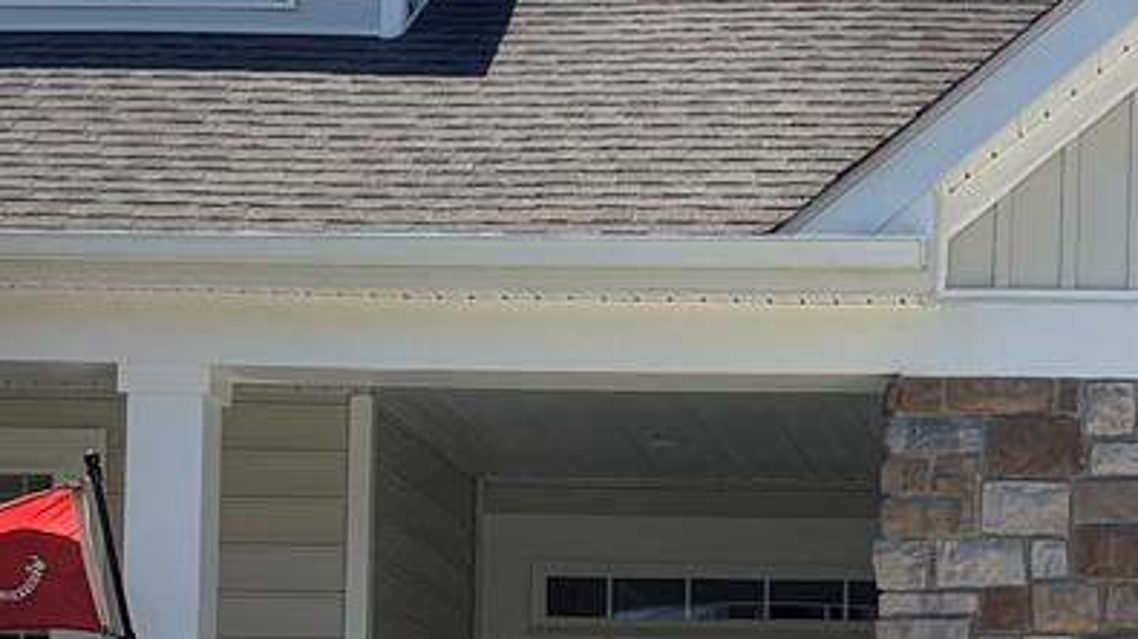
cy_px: 979
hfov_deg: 14.6
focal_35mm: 147
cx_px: 867
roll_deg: -1.0
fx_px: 4435
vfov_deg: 8.1
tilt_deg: +0.3
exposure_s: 1/4950
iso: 50
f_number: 1.6
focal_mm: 5.96
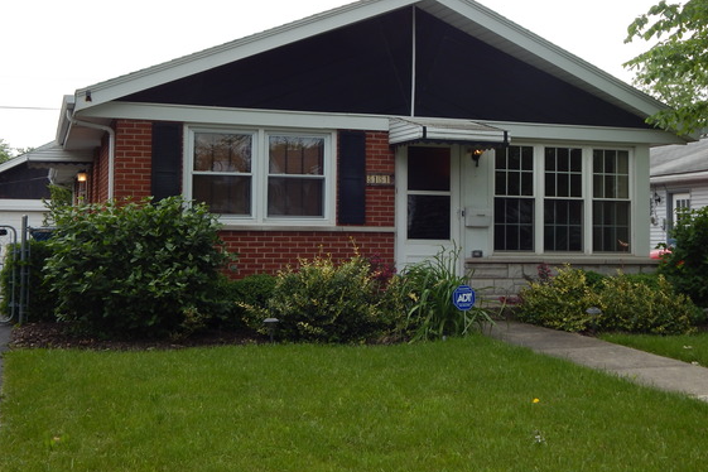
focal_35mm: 51
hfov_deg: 38.9
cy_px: 175
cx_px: 353
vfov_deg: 26.4
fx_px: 1003
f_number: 3.6
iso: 125
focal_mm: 7.7
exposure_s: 1/400
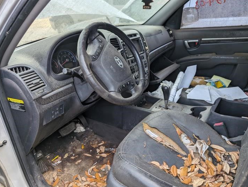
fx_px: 194
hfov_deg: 65.2
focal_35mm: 27
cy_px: 100
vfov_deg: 51.4
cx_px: 130
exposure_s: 1/230
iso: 33
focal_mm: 6.9
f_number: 1.68
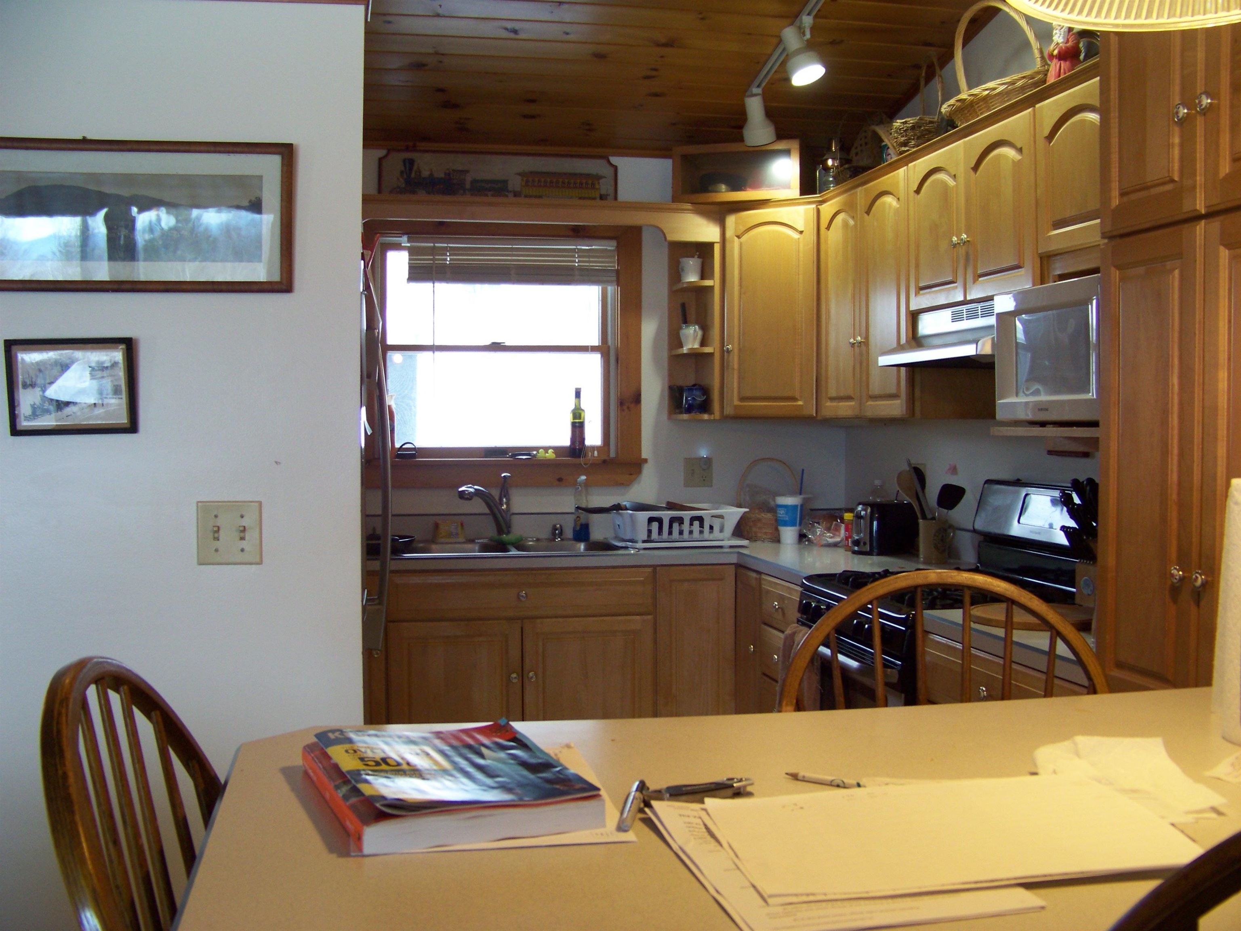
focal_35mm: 36
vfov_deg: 39.7
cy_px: 466
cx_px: 620
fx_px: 1291
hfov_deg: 51.4
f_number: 2.8
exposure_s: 1/30
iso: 107
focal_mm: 5.85
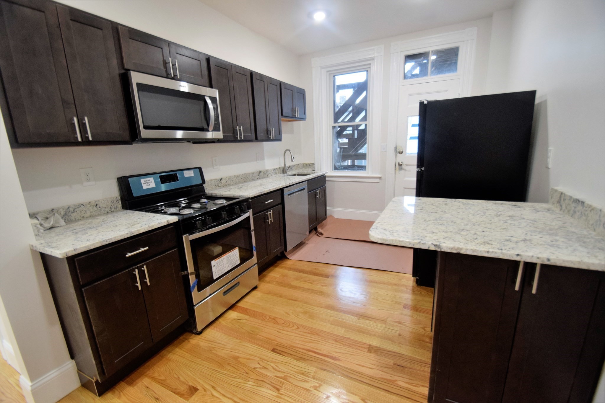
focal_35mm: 15
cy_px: 202
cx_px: 302
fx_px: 252
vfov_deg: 77.3
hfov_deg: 100.4
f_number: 3.5
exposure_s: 1/60
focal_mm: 10
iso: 1250
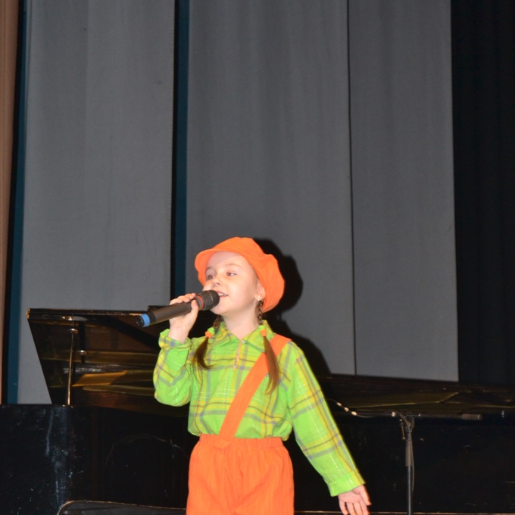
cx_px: 258
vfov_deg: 16.5
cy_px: 334
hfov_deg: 16.5
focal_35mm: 106
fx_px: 1778
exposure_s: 1/60
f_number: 5.6
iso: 800
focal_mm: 55
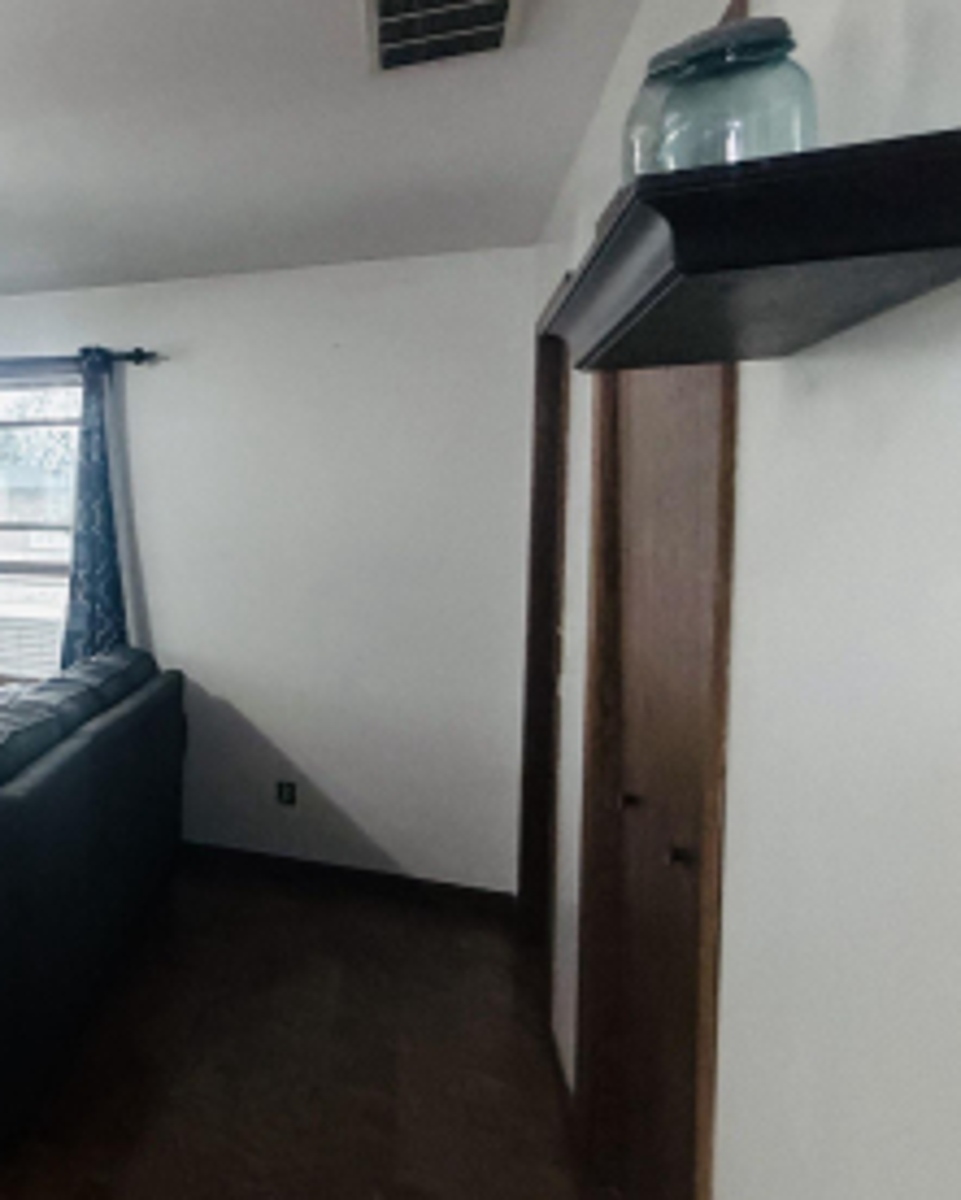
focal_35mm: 33
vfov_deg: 54.1
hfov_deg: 29.7
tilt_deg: -1.2
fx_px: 1173
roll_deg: -0.2
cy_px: 539
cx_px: -433
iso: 640
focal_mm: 2.22
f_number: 2.2
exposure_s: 1/60
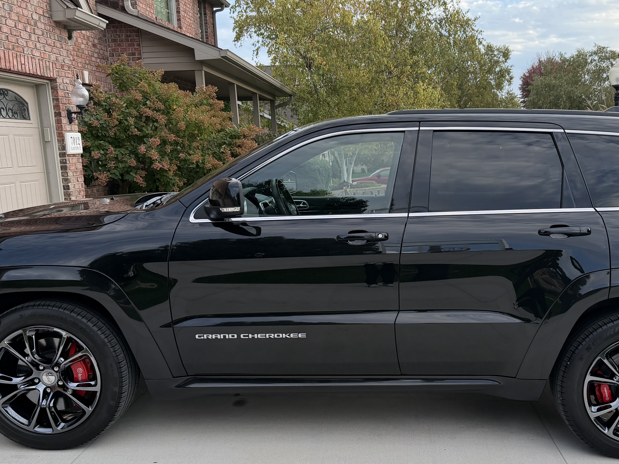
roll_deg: +1.6
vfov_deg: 36.6
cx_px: 379
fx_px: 697
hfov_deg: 47.5
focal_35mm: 39
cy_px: 284
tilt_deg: -11.5
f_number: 1.78
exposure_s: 1/632
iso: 100
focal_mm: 6.76
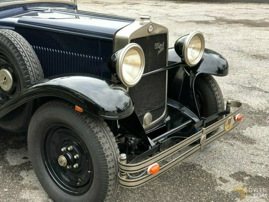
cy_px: 101
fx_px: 404
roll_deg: +0.9
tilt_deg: -18.7
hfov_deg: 36.8
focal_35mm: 52
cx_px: 134
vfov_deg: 28.0
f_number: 2.4
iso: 32
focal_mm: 6
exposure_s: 1/60
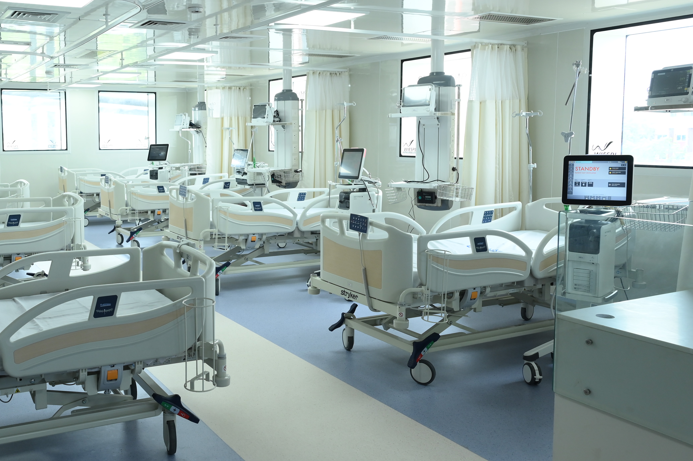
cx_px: 217
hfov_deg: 53.1
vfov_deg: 37.7
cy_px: 199
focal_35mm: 35
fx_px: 673
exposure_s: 1/160
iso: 800
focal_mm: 24
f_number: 5
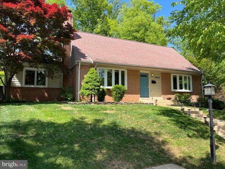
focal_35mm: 26
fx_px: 169
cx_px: 112
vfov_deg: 53.1
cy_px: 84
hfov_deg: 67.3
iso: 50
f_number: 1.6
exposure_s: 1/1212
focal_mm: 5.1
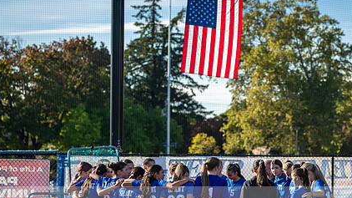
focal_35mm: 120
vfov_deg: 10.1
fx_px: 1120
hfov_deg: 17.8
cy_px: 148
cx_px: 244
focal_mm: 70
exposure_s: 1/2000
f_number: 2.8
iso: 220
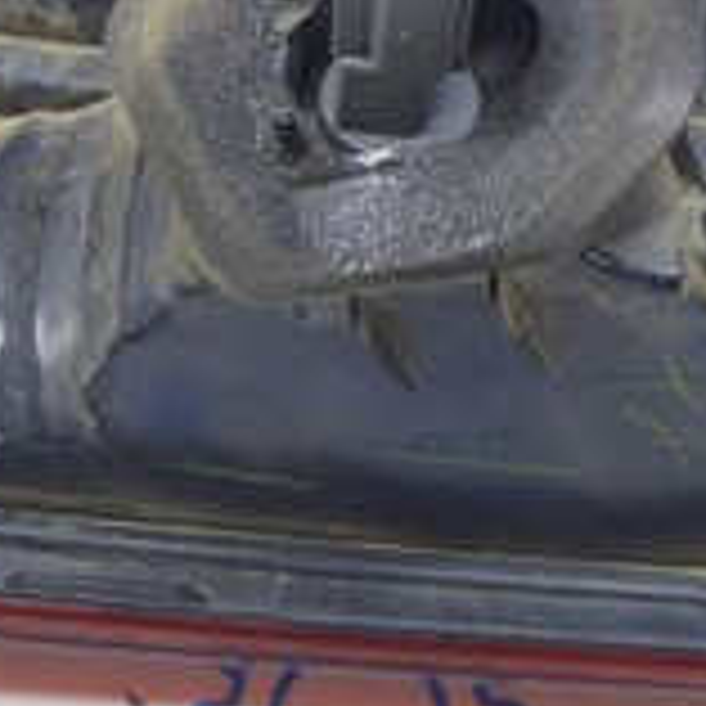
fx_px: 3115
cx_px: 364
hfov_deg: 12.9
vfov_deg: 12.9
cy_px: 124
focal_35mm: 135
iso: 400
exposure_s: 1/20
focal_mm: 26
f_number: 5.6
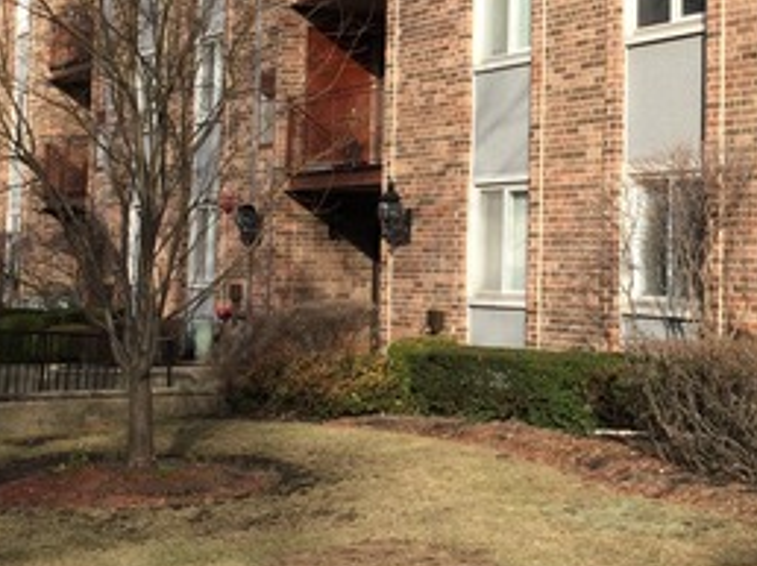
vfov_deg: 20.2
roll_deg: -0.2
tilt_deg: +4.3
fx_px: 1573
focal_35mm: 72
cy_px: 135
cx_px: 637
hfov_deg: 26.4
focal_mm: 4.15
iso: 32
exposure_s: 1/1001
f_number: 2.2
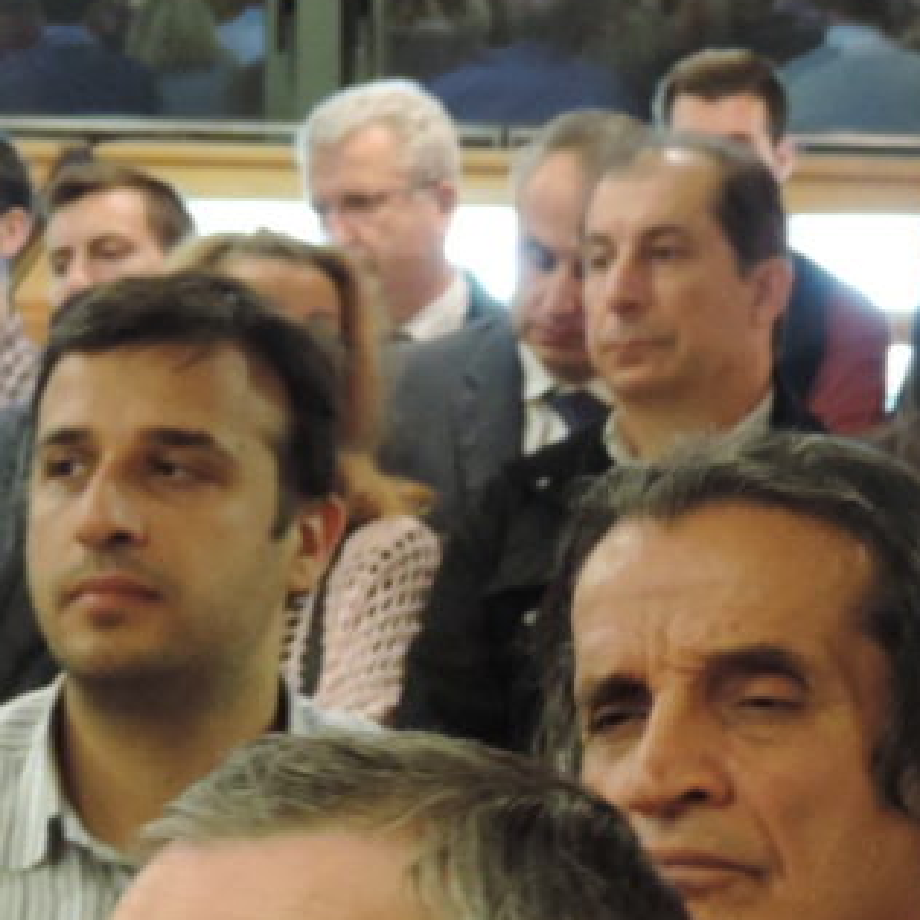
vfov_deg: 8.1
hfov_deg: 8.1
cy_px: 608
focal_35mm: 215
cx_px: -163
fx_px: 6465
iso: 800
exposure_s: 1/13
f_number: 3.9
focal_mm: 13.3
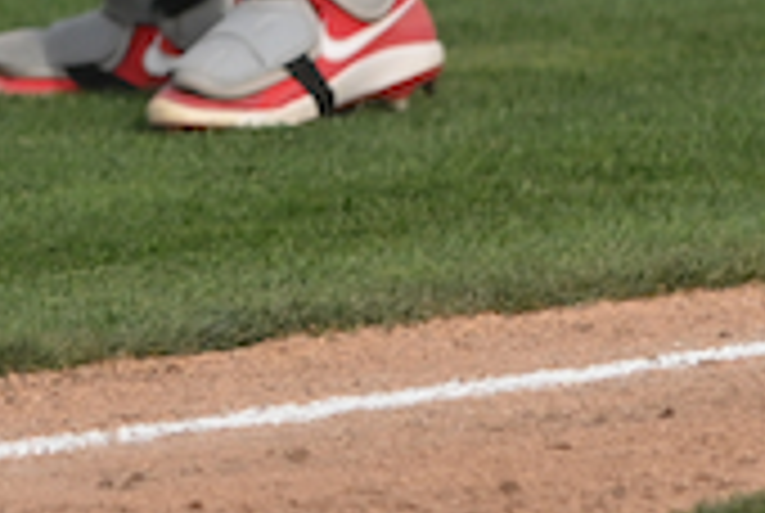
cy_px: -828
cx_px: -1238
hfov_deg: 1.4
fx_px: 31994
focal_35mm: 1503
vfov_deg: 0.9
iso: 160
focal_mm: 170
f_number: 4.5
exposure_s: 1/1250
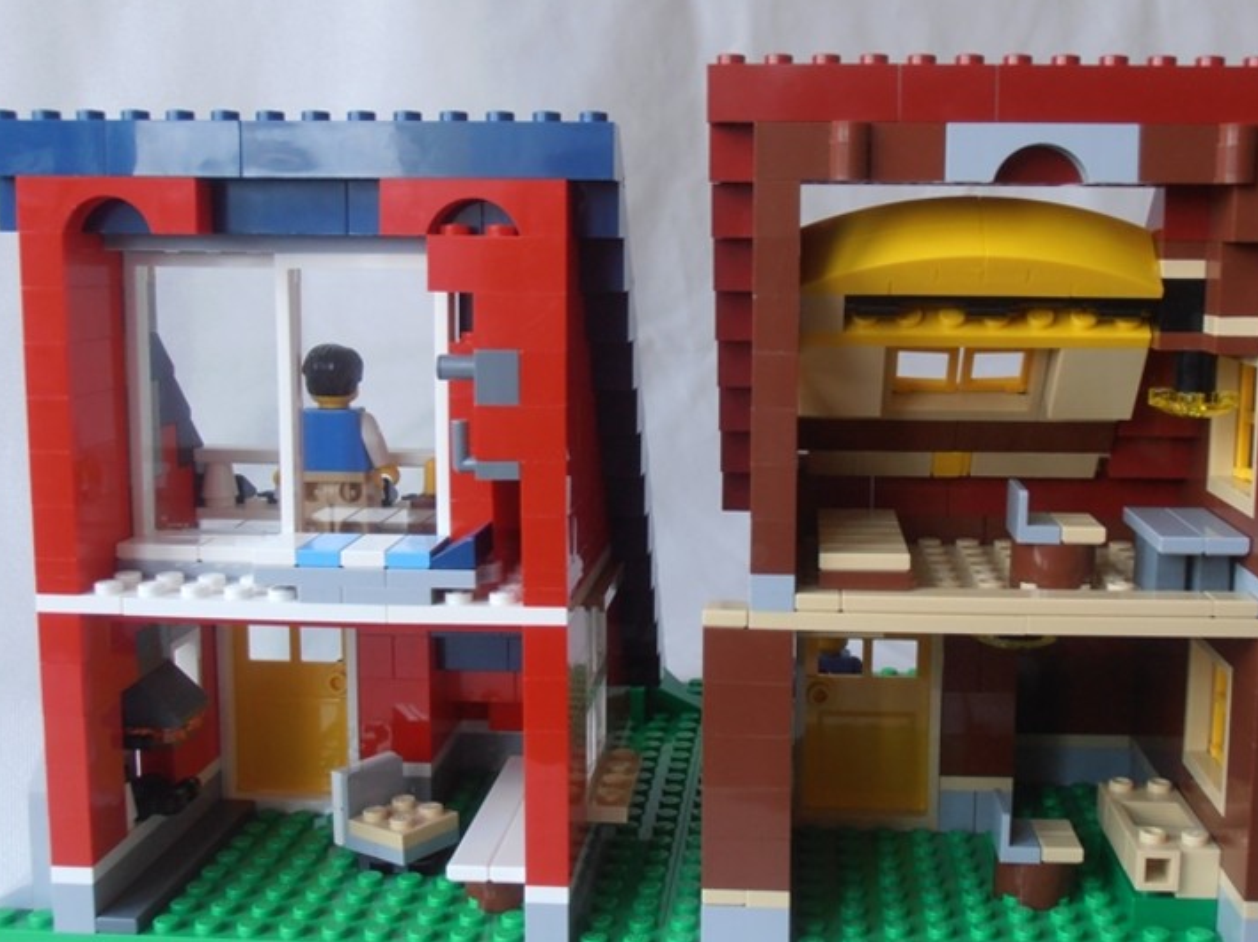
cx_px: 719
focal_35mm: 47
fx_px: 1707
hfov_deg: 40.4
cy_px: 464
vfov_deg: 30.9
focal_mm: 6.61
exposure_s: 1/40
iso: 100
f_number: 3.9
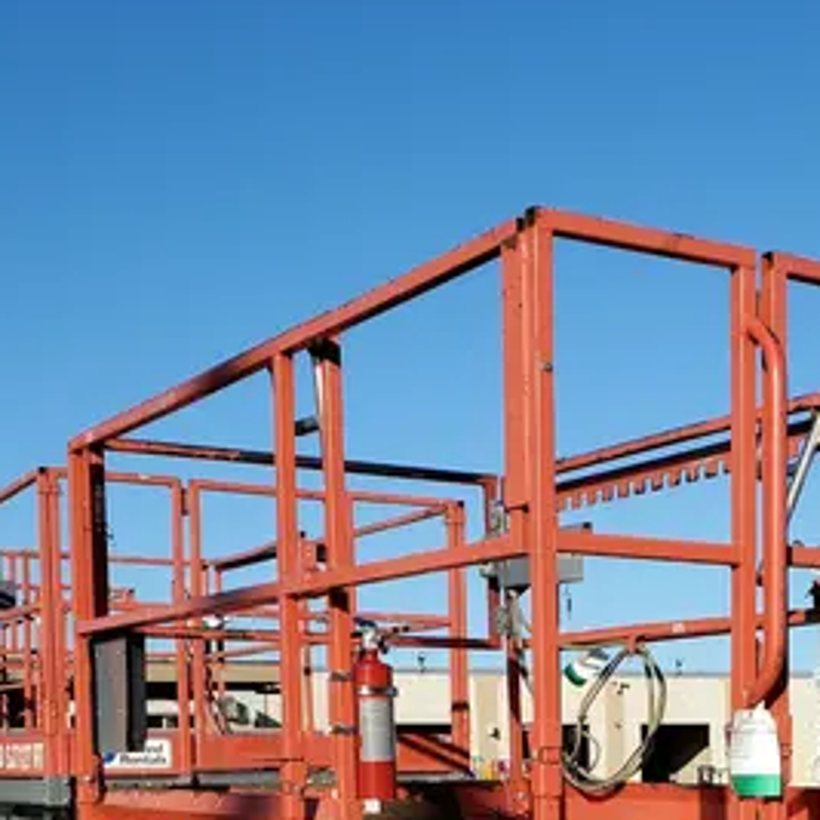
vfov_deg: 25.6
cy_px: 861
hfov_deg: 26.7
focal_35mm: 63
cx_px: 666
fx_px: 1688
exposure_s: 1/1662
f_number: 2.4
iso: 50
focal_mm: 4.3
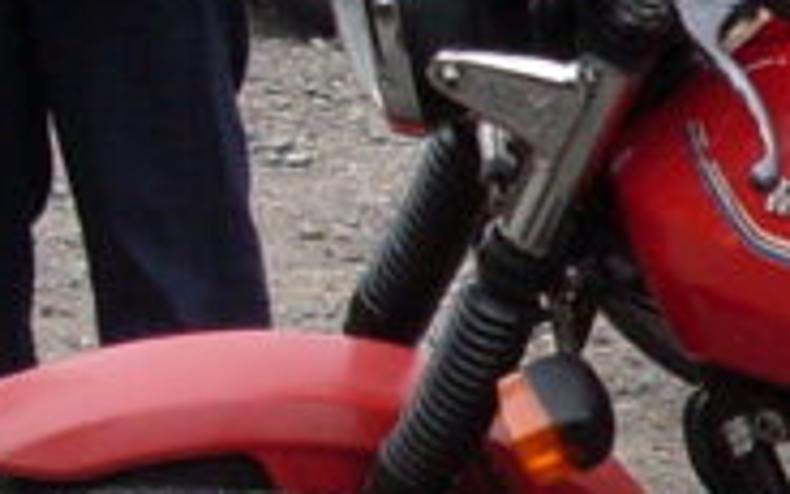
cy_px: 726
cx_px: 1799
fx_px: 4823
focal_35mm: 224
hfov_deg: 8.6
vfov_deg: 5.8
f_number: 2.8
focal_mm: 6.3
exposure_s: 1/250
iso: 80
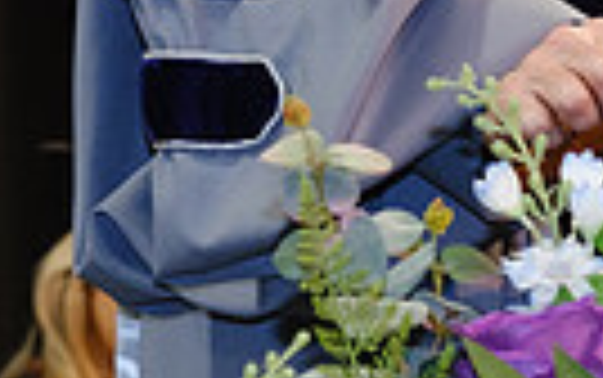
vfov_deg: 3.6
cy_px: -406
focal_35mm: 365
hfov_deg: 5.7
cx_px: 442
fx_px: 6003
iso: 1250
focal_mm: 42.7
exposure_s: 1/125
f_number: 4
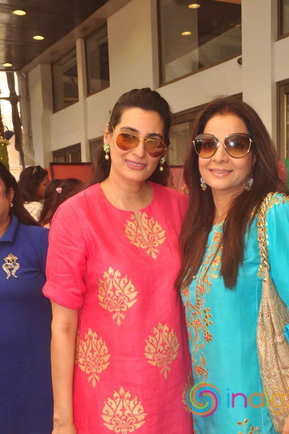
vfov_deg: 36.0
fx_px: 664
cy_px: 285
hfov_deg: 24.5
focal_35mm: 55
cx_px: 189
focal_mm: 26
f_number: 7.1
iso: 400
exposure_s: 1/160
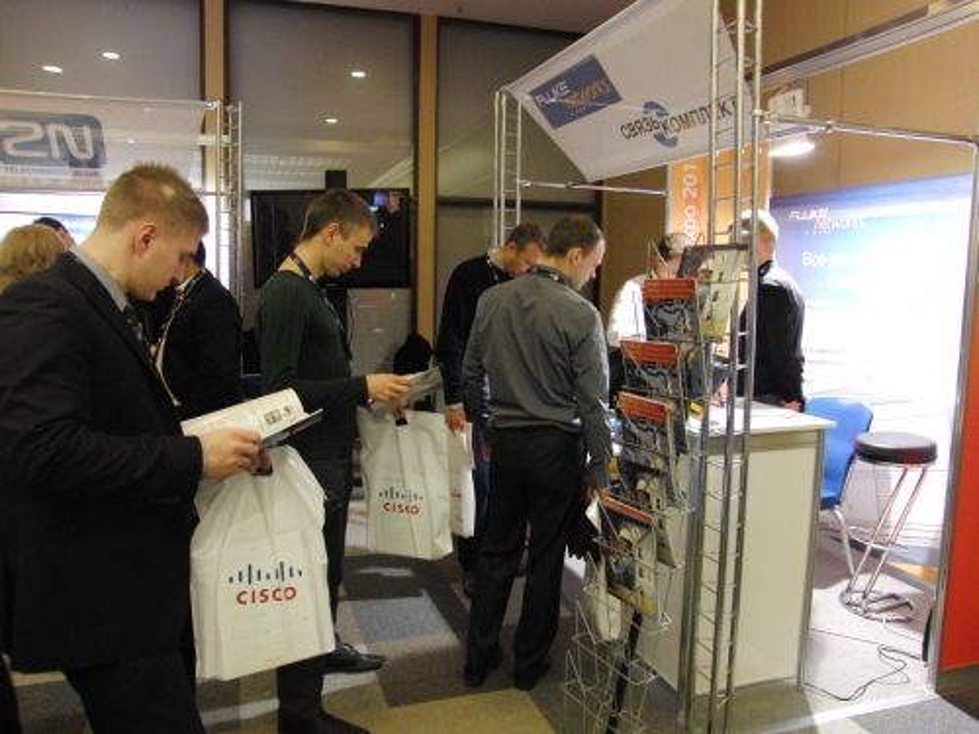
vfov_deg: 53.1
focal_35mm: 26
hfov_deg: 67.3
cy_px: 367
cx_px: 490
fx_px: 735
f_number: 2.8
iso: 400
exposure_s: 1/20
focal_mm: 4.6
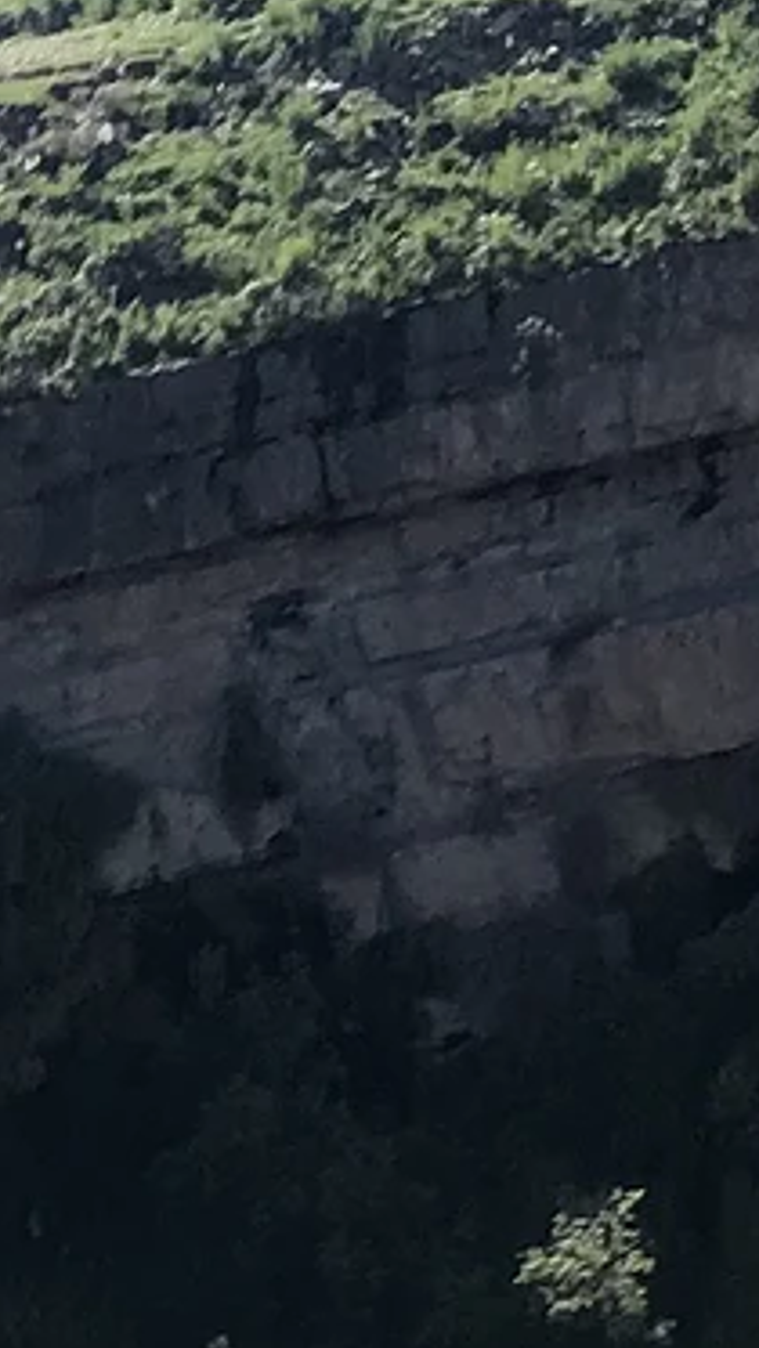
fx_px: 5613
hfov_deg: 7.5
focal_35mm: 157
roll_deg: +1.3
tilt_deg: -9.6
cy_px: 1746
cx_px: -640
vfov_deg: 13.2
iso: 20
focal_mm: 3.99
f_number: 1.8
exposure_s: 1/1126
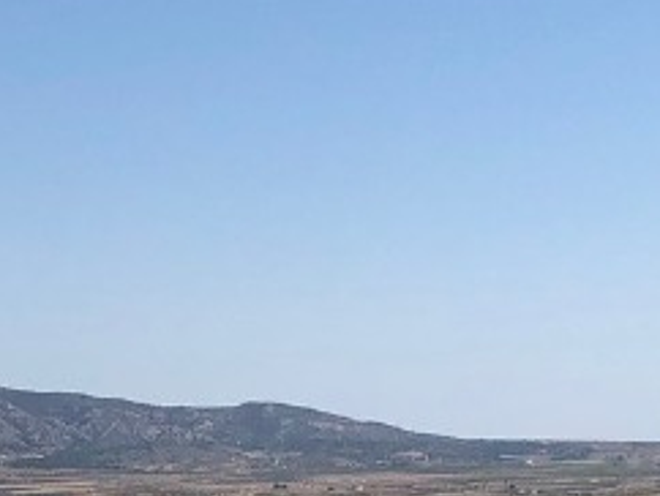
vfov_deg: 9.6
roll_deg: +3.2
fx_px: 2825
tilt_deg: -5.8
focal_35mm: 148
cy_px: 828
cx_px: 213
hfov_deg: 13.3
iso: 20
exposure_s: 1/3247
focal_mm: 4
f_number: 1.8
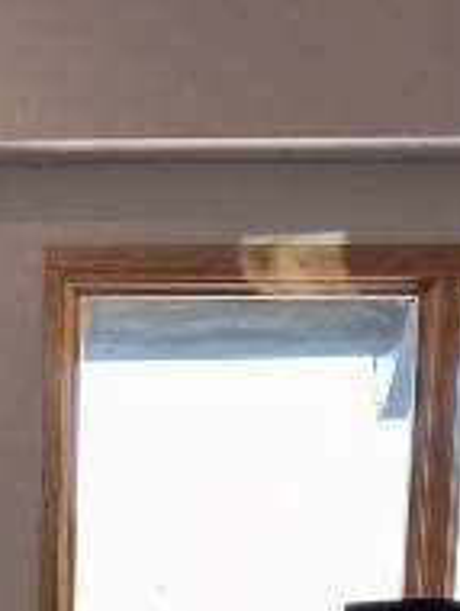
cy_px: 945
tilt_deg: -10.1
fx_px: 1856
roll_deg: +0.2
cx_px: -61
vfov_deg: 16.8
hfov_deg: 13.8
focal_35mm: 105
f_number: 1.8
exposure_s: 1/120
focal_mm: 4.25
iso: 40
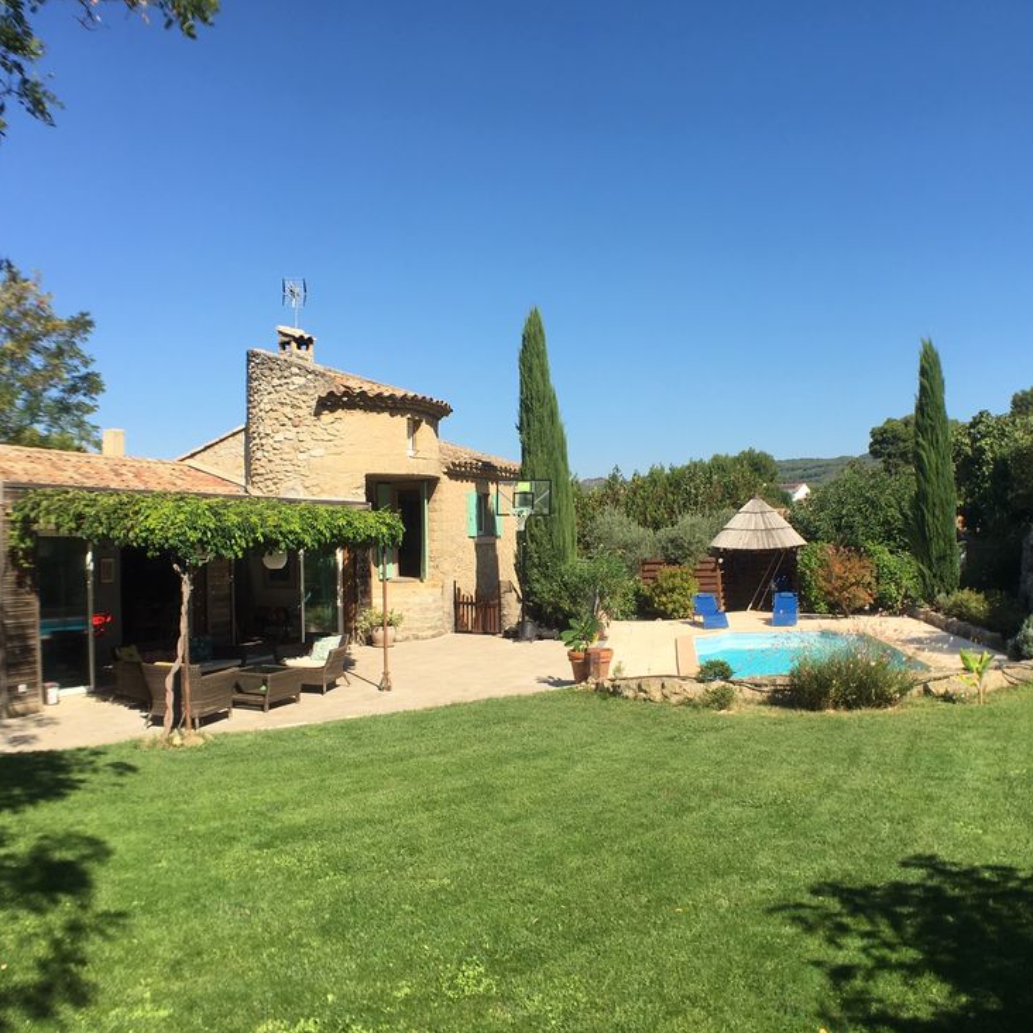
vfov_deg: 47.2
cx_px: 581
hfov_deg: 47.1
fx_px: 1182
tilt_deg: +3.1
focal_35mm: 35
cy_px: 505
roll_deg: +0.8
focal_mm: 4.15
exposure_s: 1/1261
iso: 25
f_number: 2.2
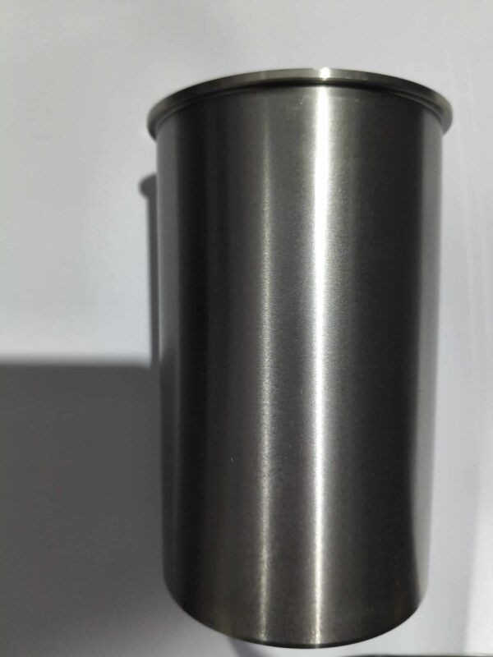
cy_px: 328
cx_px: 246
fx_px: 494
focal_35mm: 26
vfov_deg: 67.3
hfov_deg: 53.1
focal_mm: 4.81
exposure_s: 1/50
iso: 733
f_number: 1.8
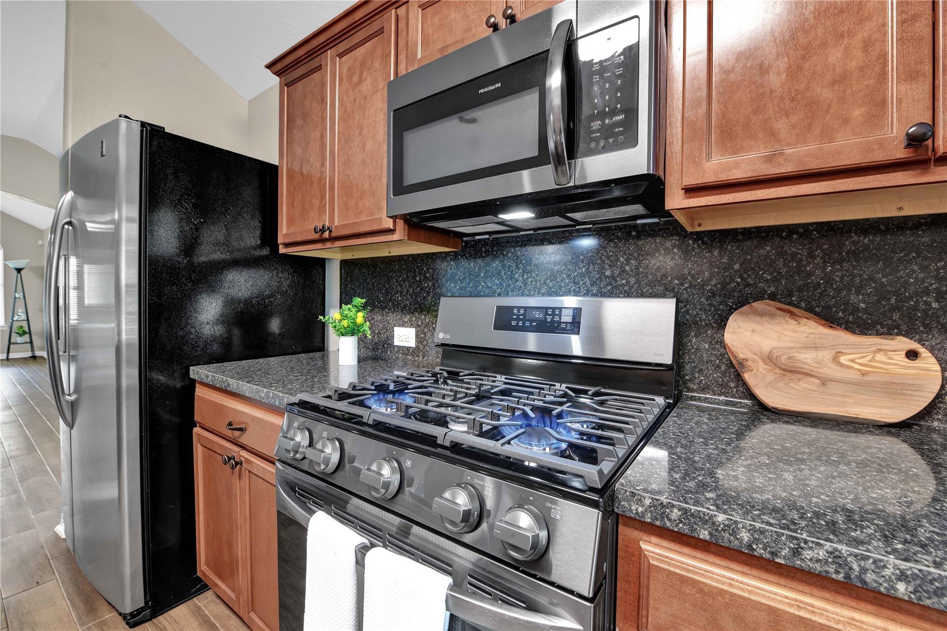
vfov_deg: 81.2
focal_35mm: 14
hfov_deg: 104.3
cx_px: 474
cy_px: 316
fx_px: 368
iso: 100
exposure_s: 1.3
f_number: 8
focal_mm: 14
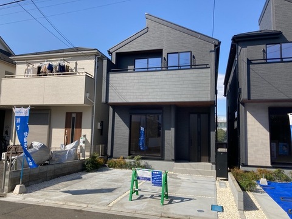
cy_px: 110
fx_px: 236
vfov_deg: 49.7
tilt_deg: +5.5
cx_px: 146
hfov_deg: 63.4
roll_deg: +0.3
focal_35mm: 28
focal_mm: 3.99
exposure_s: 1/1736
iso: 20
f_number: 1.8
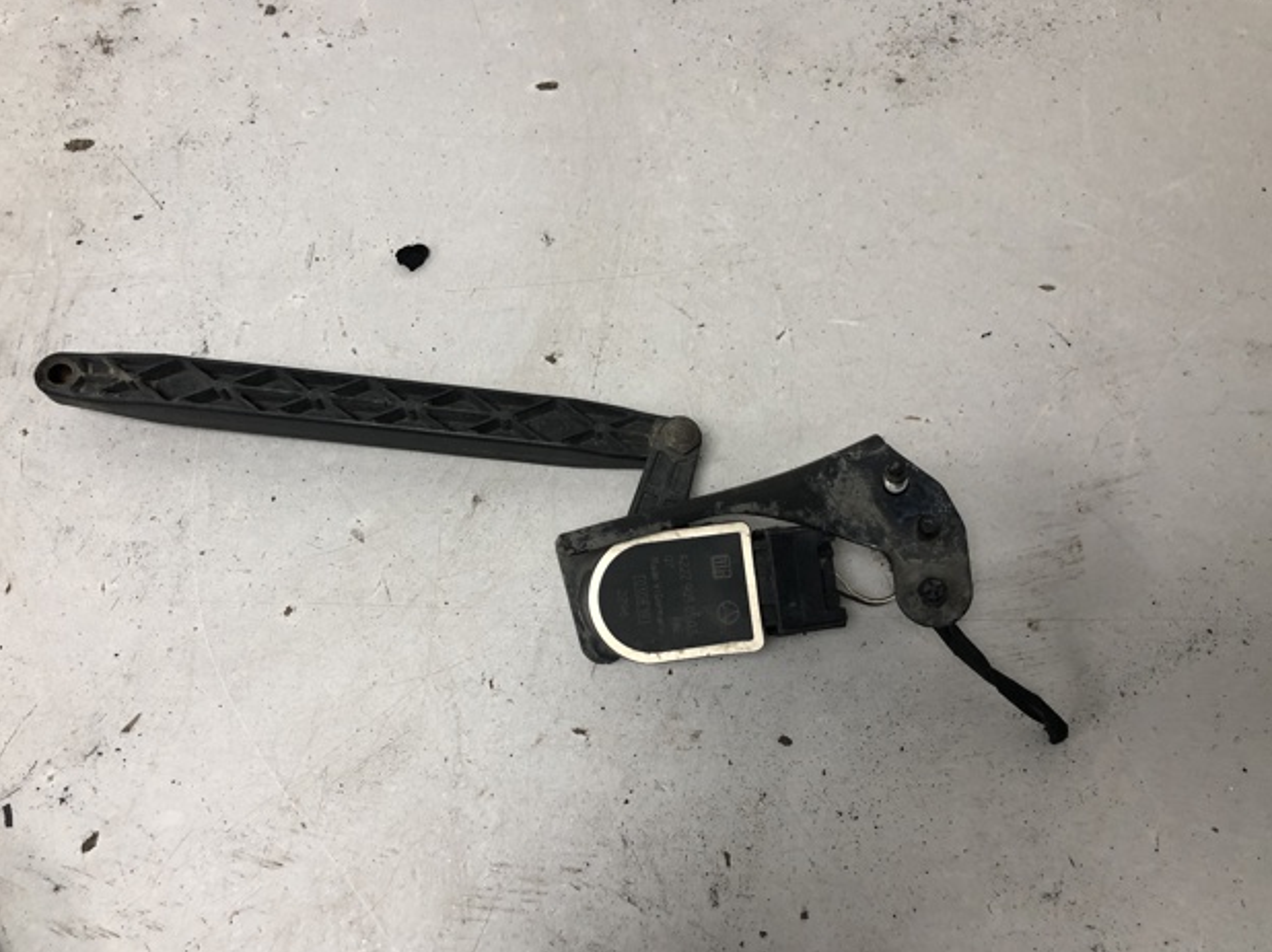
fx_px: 1065
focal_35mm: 29
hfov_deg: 61.7
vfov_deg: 48.2
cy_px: 481
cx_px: 622
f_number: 1.8
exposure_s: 1/33
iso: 40
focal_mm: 4
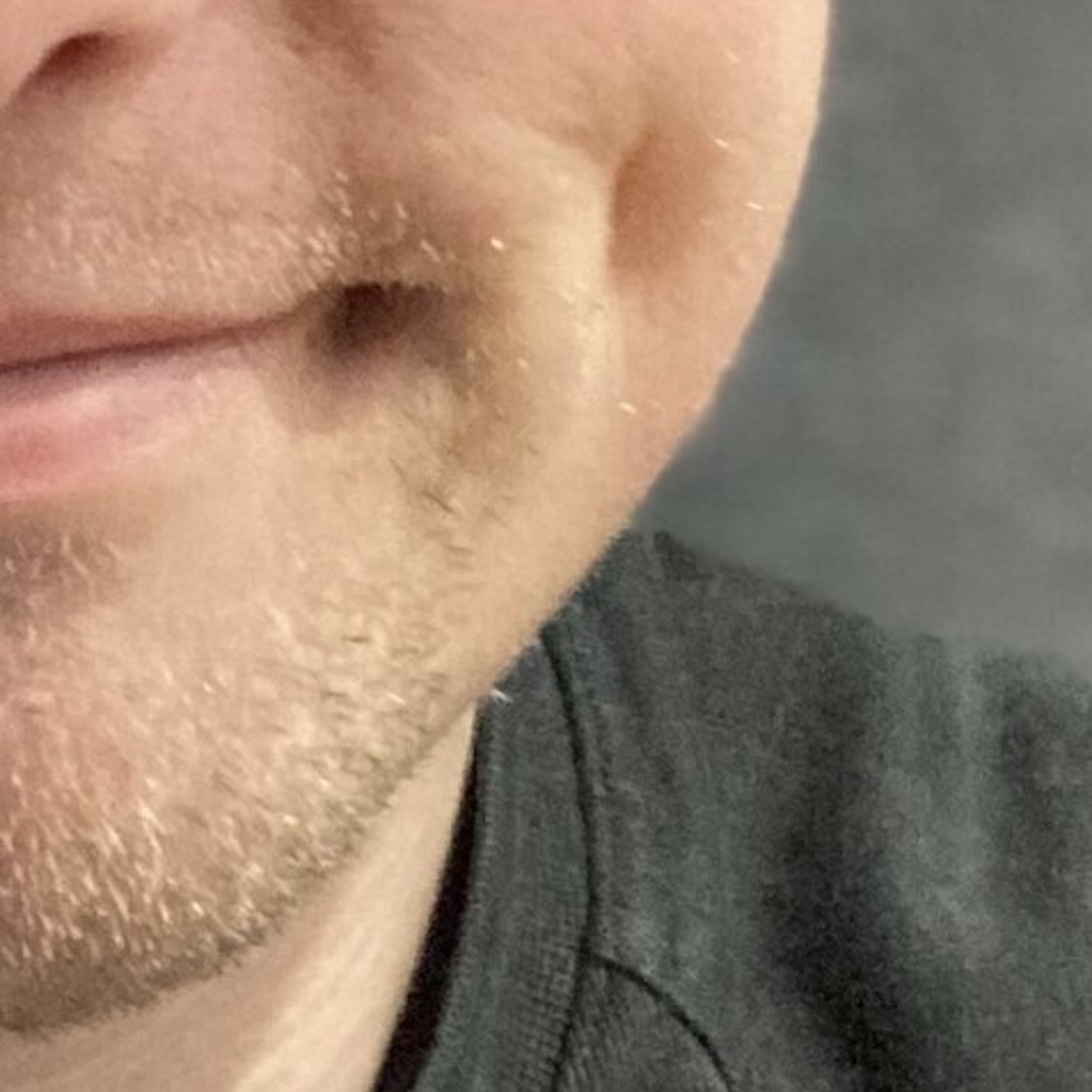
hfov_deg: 11.3
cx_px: -253
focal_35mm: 152
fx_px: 5425
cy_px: -163
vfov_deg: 11.3
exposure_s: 1/25
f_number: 2.2
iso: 500
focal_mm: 2.87
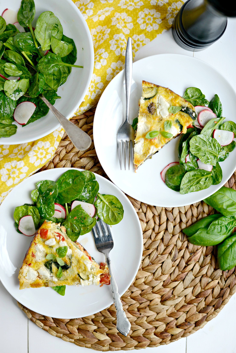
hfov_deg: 27.0
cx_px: 118
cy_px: 176
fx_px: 491
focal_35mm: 50
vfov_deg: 39.6
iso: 500
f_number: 3.2
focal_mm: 50
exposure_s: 1/1000
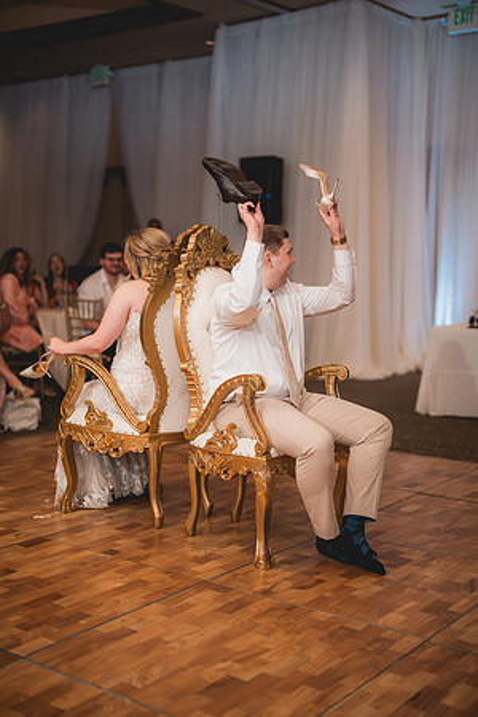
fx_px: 996
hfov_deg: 27.0
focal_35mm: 50
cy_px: 358
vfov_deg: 39.6
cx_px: 239
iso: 80
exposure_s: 1/250
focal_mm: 50
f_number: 1.2
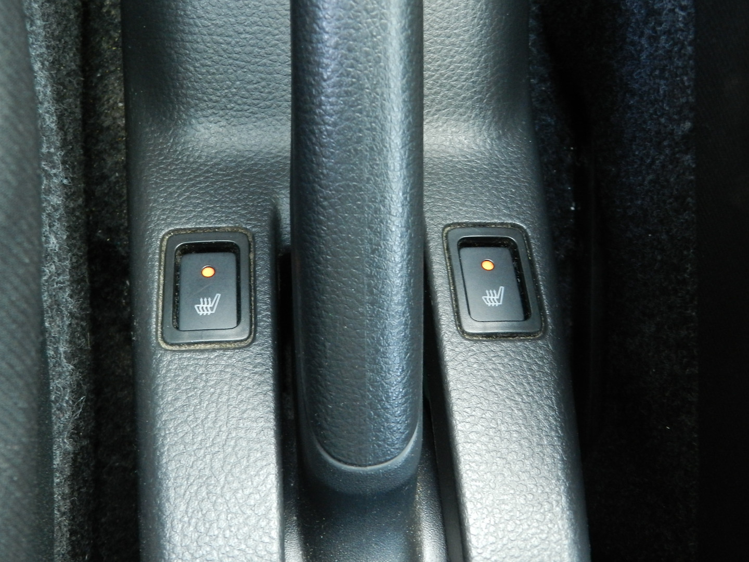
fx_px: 822
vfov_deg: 37.7
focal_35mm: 38
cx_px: 374
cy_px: 281
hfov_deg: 49.0
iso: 400
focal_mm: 6.7
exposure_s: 1/6
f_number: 4
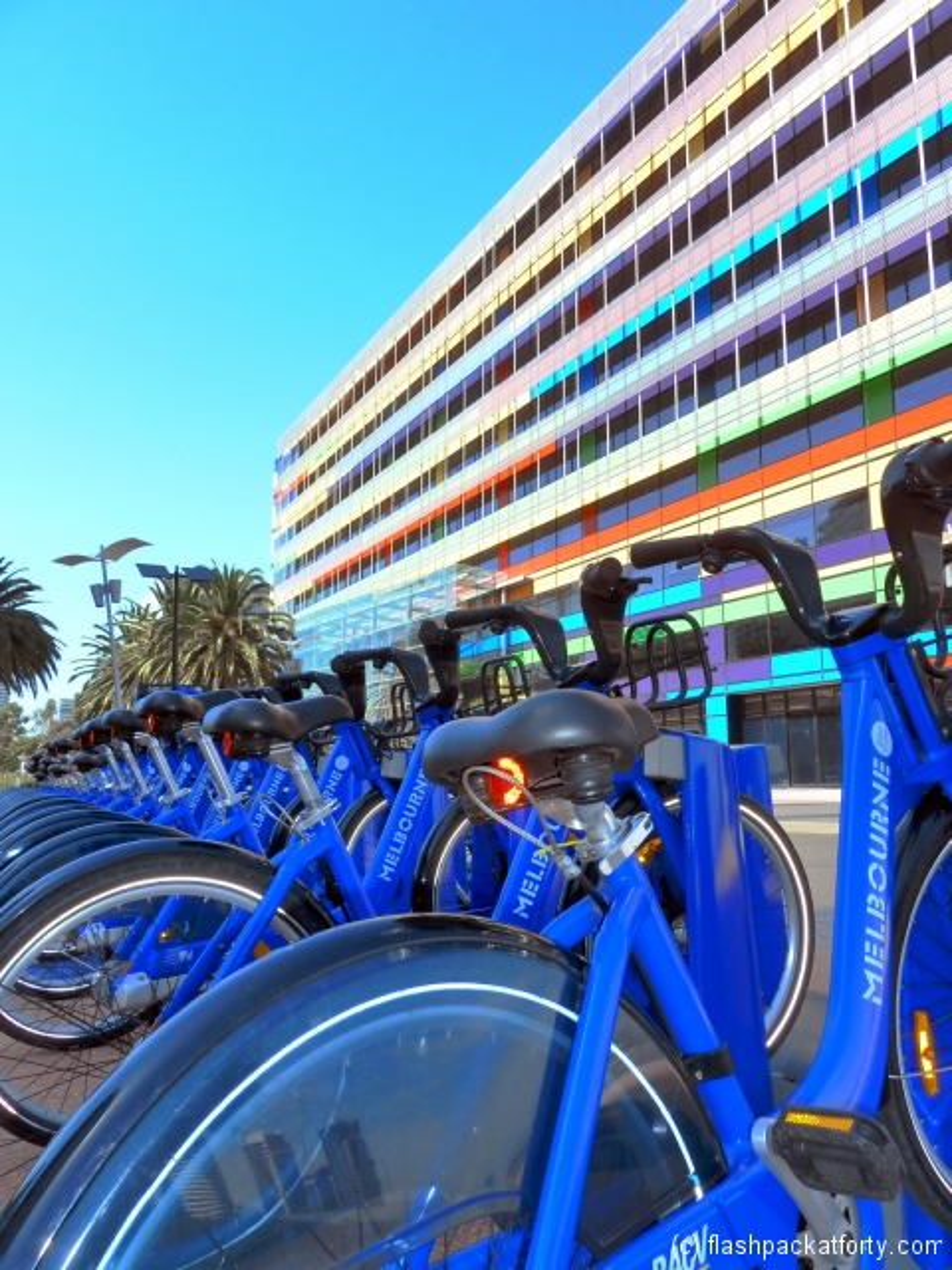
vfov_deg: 69.4
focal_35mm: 25
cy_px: 635
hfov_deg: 54.9
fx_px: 917
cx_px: 476
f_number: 4
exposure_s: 1/250
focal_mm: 4.1
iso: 400
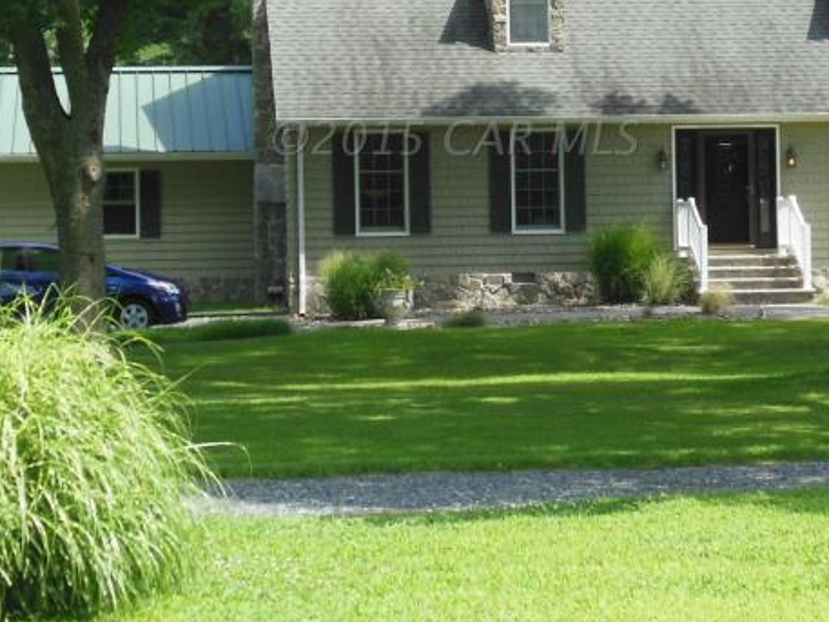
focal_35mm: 112
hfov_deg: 17.6
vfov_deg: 13.2
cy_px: 138
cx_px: 455
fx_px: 2683
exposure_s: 1/400
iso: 125
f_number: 4
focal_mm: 8.9
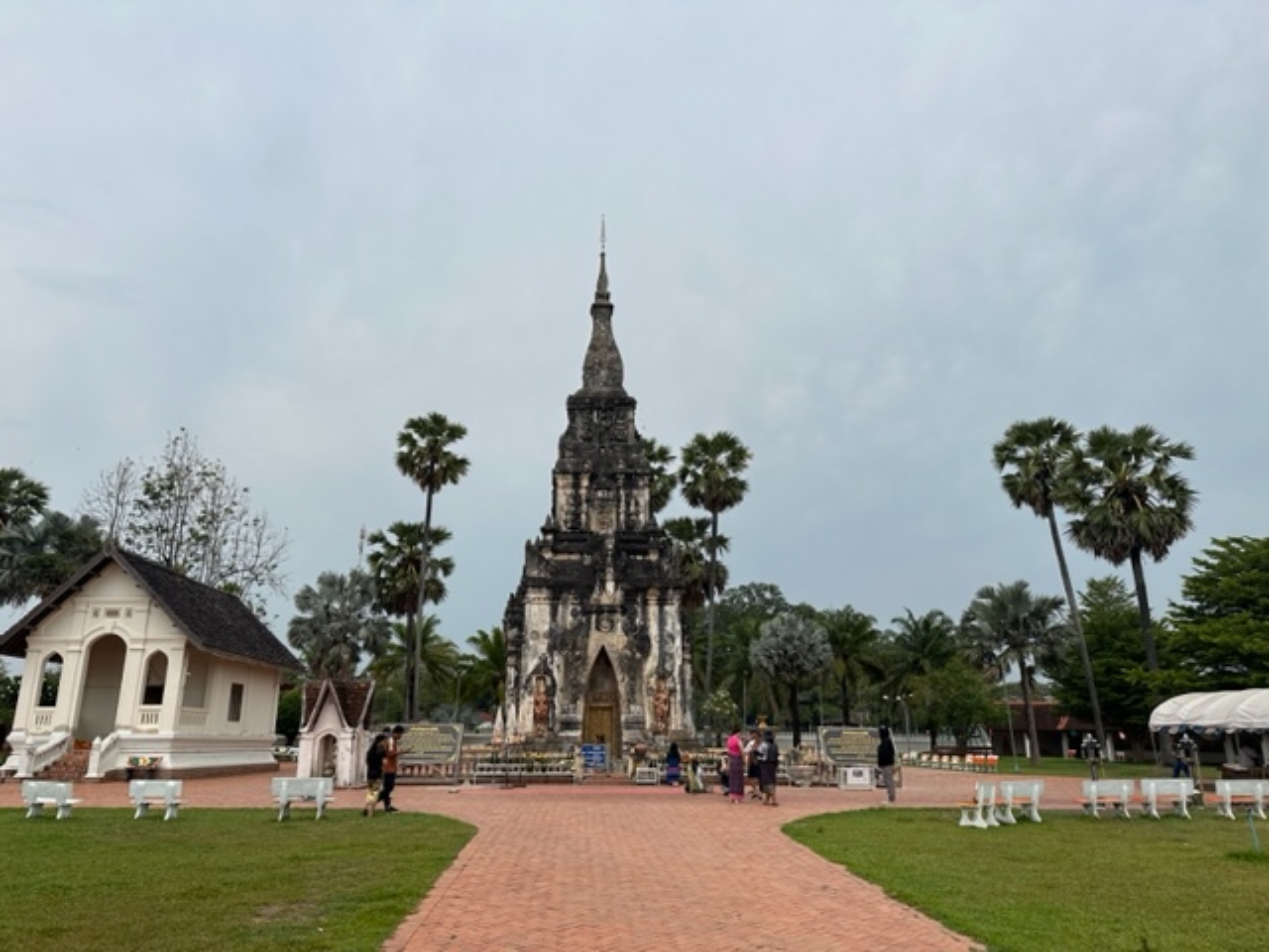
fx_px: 880
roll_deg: -0.3
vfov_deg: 56.8
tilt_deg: +15.9
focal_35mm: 24
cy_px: 476
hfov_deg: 71.6
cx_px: 634
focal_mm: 6.86
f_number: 1.78
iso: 80
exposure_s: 1/8929
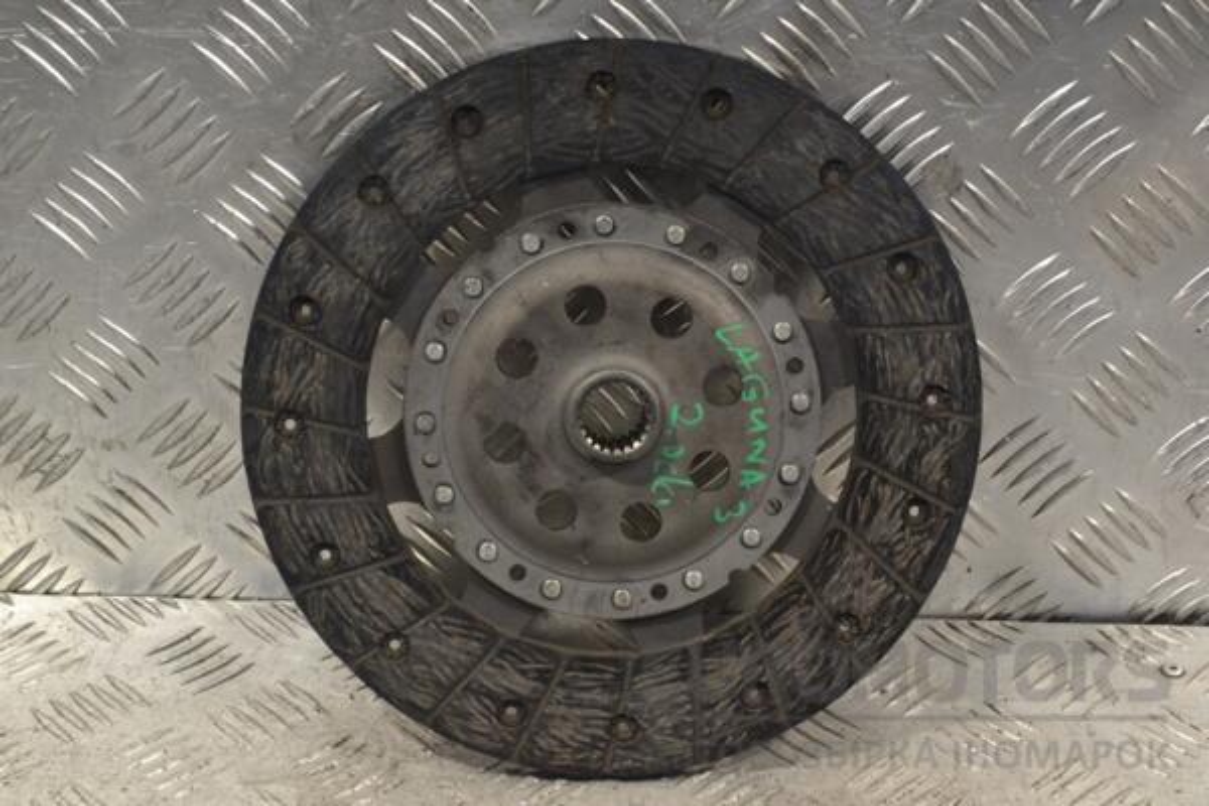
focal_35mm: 72
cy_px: 403
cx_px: 604
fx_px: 2418
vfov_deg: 18.9
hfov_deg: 28.1
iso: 3200
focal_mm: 48
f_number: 8
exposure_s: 1/250
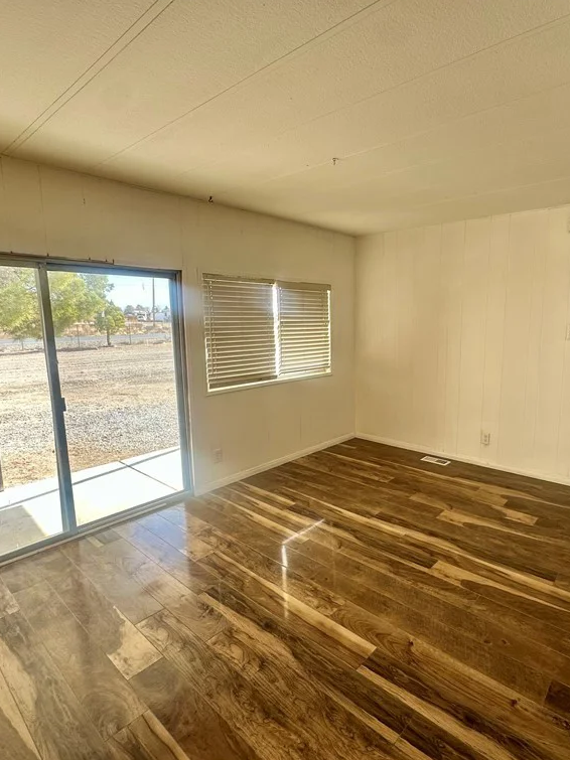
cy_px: 375
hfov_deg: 67.5
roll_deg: +1.0
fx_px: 417
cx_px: 359
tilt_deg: -7.5
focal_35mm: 19
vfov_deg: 84.7
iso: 40
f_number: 2.2
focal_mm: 2.22
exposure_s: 1/99
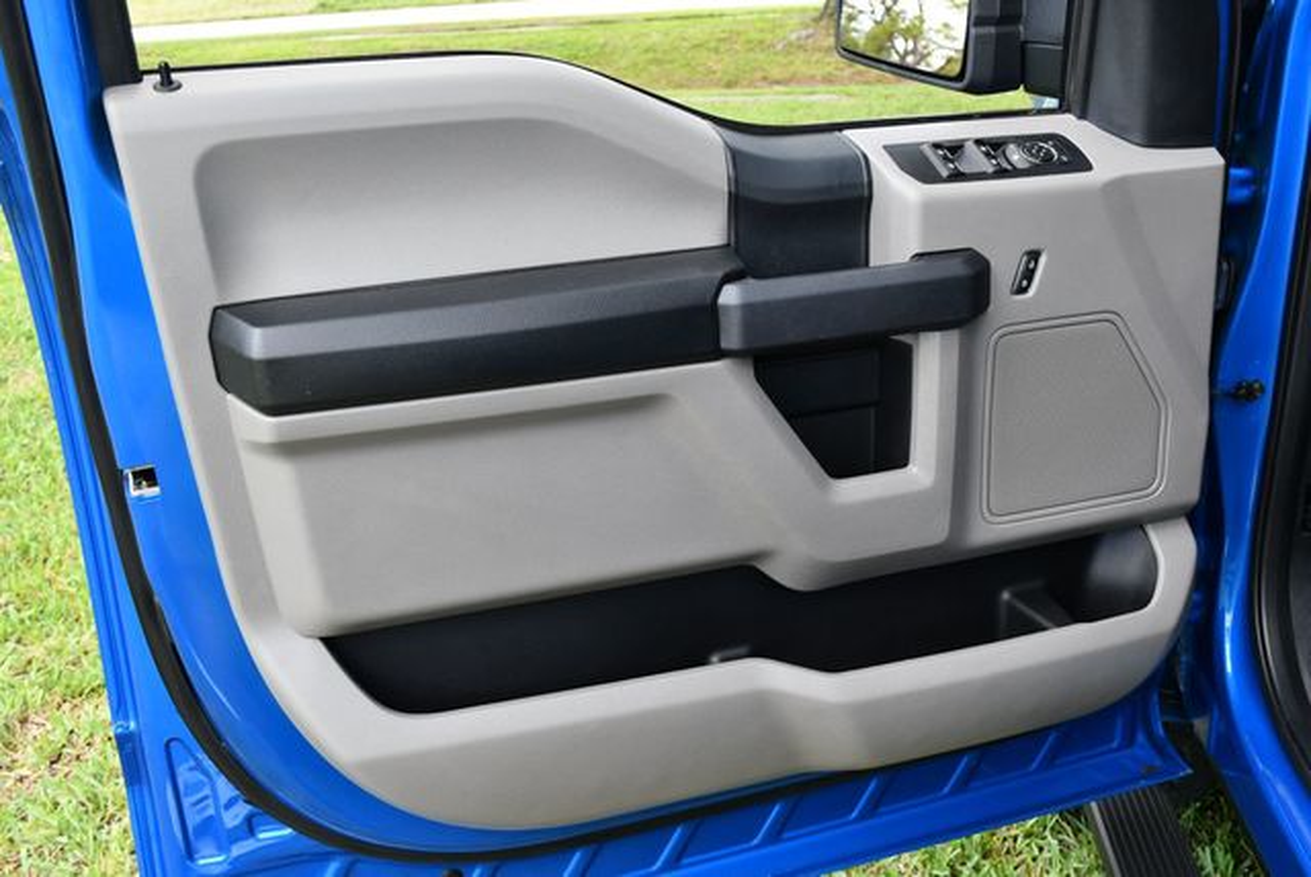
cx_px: 656
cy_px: 438
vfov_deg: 36.9
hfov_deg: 53.1
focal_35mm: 36
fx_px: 1312
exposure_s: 1/250
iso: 400
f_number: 4
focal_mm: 18
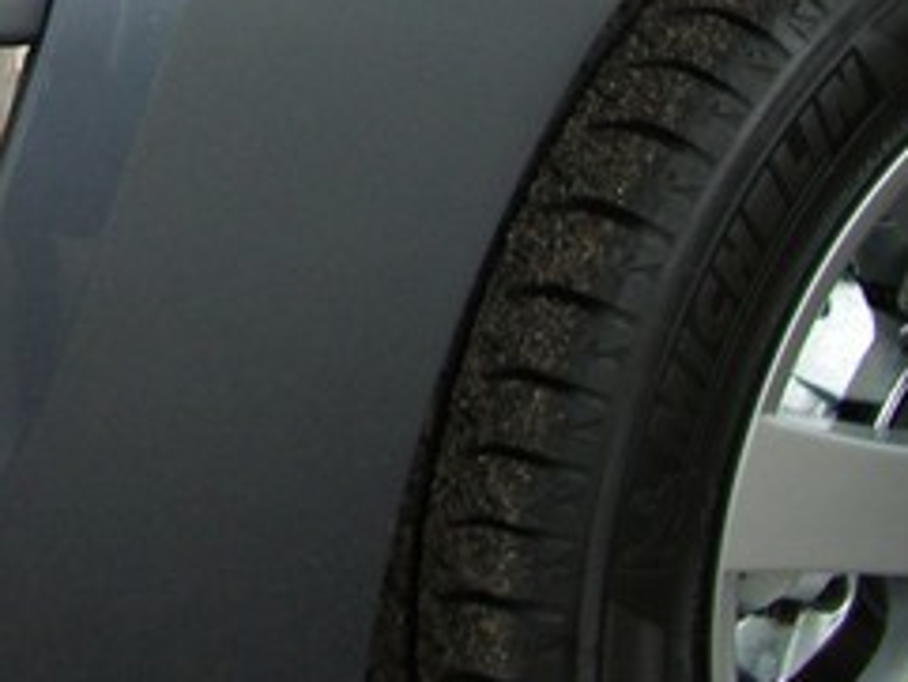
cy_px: -64
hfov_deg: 19.8
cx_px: -185
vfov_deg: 15.5
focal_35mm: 93
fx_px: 2441
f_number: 2.6
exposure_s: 1/80
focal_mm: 5.8
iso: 100
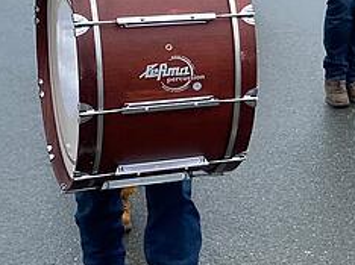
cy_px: 26
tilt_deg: -12.0
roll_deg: -1.7
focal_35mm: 89
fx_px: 912
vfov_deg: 16.3
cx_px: 566
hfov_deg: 18.8
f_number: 1.8
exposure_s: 1/715
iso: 32
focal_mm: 4.25
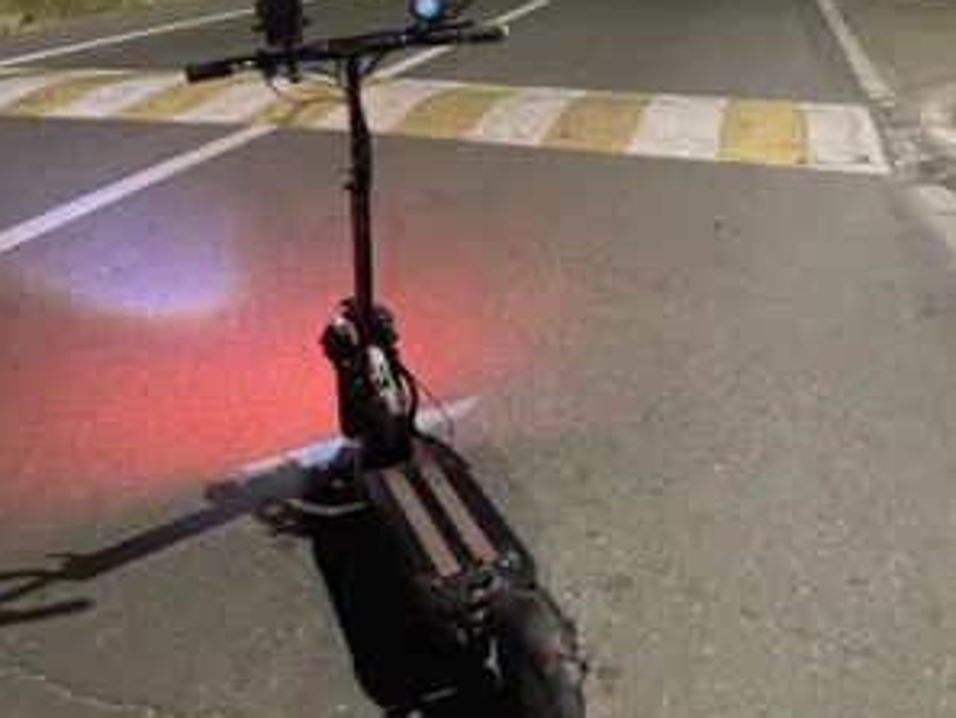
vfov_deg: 39.4
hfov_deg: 52.6
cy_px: 164
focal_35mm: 35
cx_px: 476
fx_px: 967
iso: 500
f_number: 1.8
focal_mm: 4.25
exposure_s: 1/11
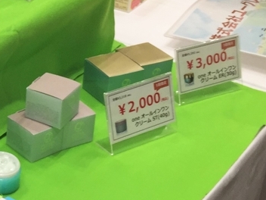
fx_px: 761
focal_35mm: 99
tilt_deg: -26.8
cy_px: 31
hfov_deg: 18.2
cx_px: -102
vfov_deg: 14.8
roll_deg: -1.5
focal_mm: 4.15
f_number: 2.2
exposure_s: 1/60
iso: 40
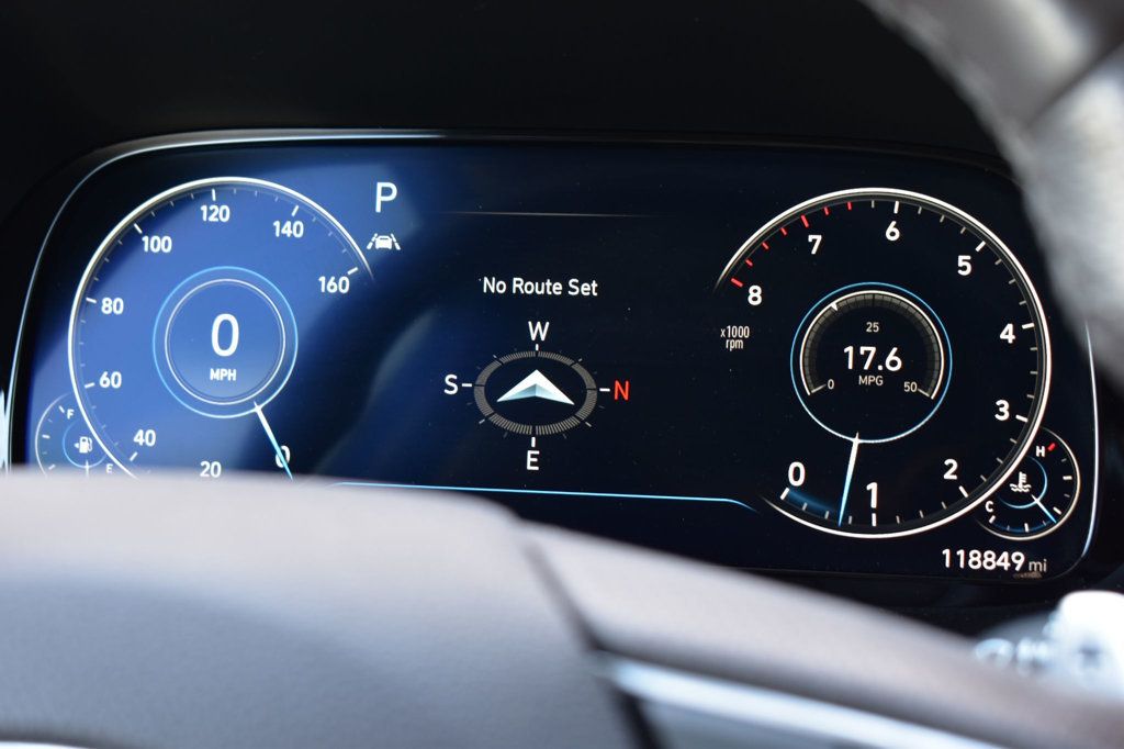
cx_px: 562
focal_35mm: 72
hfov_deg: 28.1
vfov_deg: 18.9
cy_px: 374
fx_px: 2247
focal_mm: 48
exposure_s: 1/15
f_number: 6.3
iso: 400
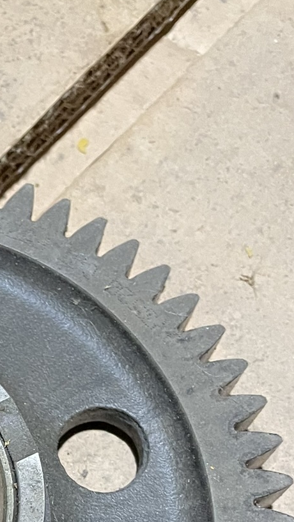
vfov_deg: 27.1
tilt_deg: -73.2
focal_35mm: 71
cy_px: 587
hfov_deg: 15.7
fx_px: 983
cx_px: -141
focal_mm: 4.2
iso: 320
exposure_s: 1/40
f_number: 1.6
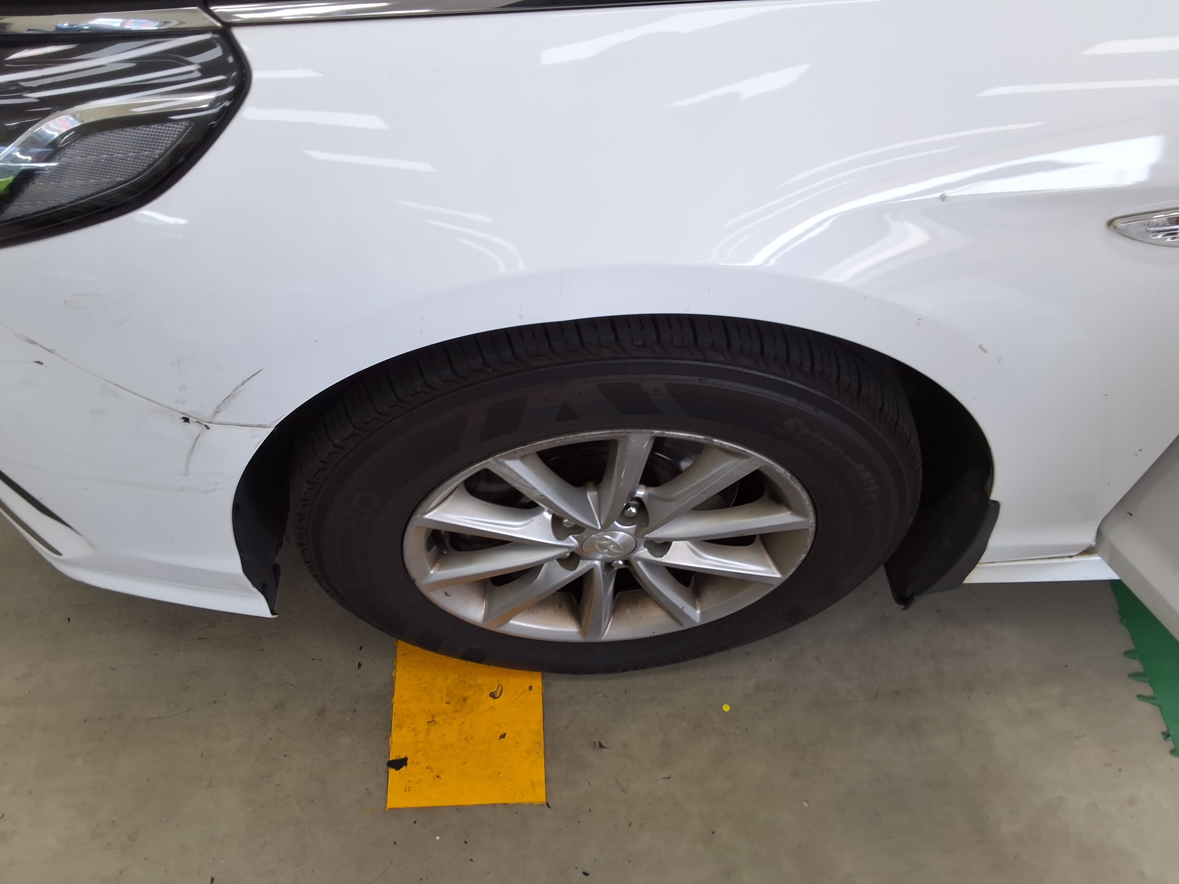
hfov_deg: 63.4
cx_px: 590
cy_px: 442
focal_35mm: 28
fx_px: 954
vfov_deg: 49.7
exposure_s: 1/120
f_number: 1.9
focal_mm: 2.91
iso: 32
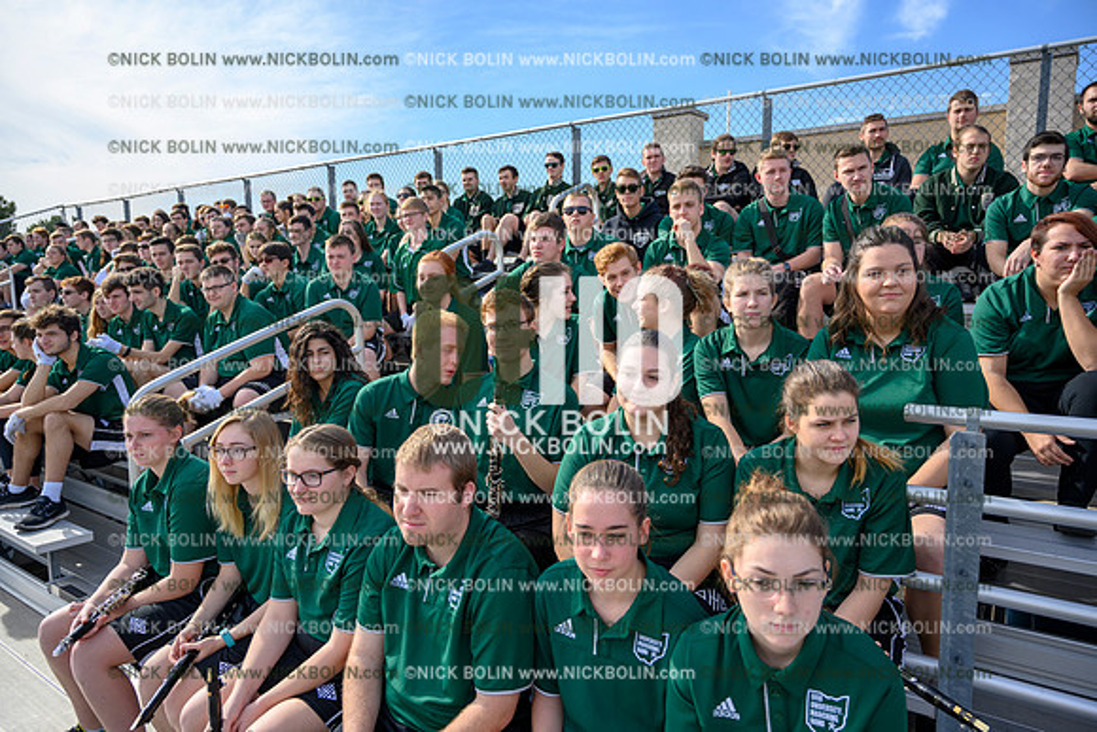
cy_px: 366
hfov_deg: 73.7
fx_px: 731
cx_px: 548
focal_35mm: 24
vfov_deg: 53.2
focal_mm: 24
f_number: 4
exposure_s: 1/640
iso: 125
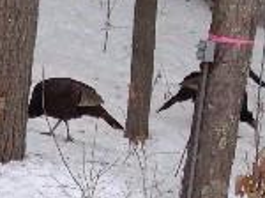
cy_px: 35
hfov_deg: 7.4
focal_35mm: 226
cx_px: -608
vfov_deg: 6.5
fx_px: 1727
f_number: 2.4
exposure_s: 1/602
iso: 50
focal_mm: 4.12
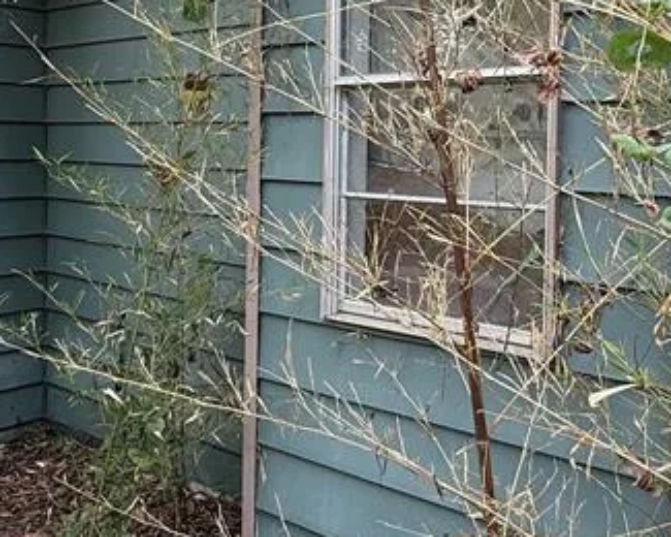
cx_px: 339
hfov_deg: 42.9
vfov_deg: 34.4
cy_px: 159
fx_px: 854
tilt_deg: +1.7
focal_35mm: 43
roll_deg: +0.3
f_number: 2.2
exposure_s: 1/99
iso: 64
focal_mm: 2.22
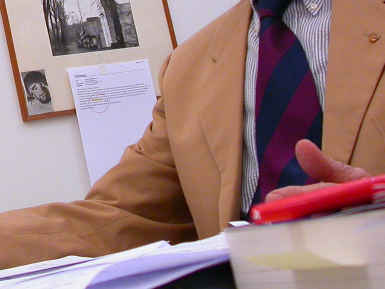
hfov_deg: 19.5
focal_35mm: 97
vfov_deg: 14.9
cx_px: -26
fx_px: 1079
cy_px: -19
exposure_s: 1/30
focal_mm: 7.85
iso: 100
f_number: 2.6
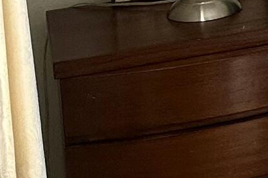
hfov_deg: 8.4
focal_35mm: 180
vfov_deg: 7.2
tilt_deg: -7.3
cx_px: 952
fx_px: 1339
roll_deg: -0.4
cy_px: -249
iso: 200
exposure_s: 1/120
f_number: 1.78
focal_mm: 6.86
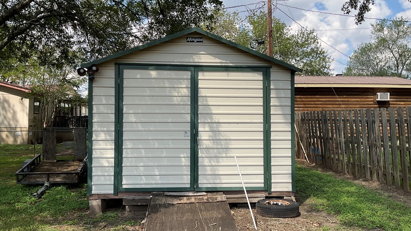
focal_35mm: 32
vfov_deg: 36.7
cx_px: 206
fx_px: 349
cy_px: 114
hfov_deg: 61.0
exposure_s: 1/1279
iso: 16
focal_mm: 3
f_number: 1.8
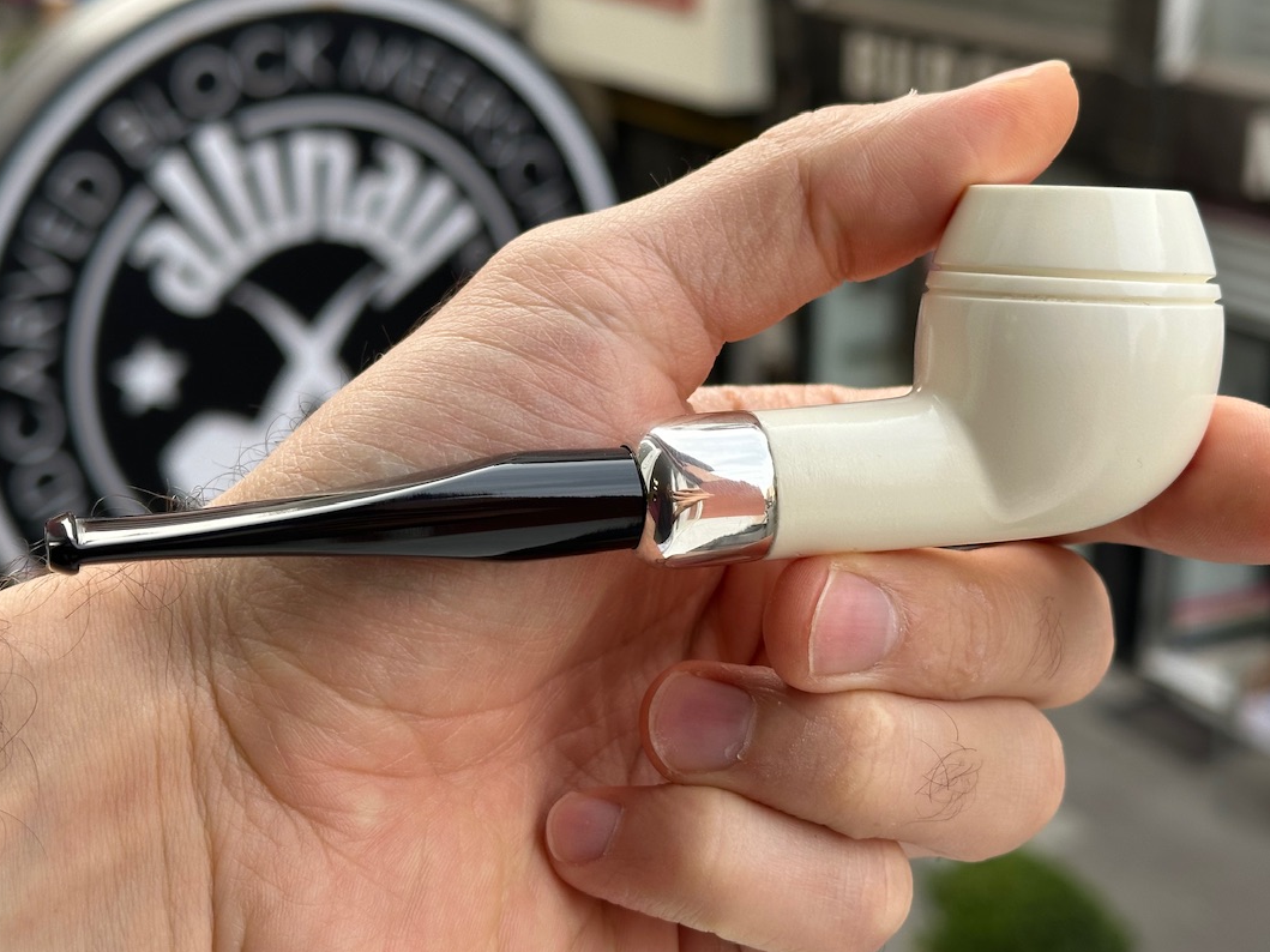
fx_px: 2128
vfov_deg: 25.2
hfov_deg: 33.2
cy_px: 402
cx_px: 644
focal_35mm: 58
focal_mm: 6.86
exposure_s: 1/690
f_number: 1.78
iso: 64
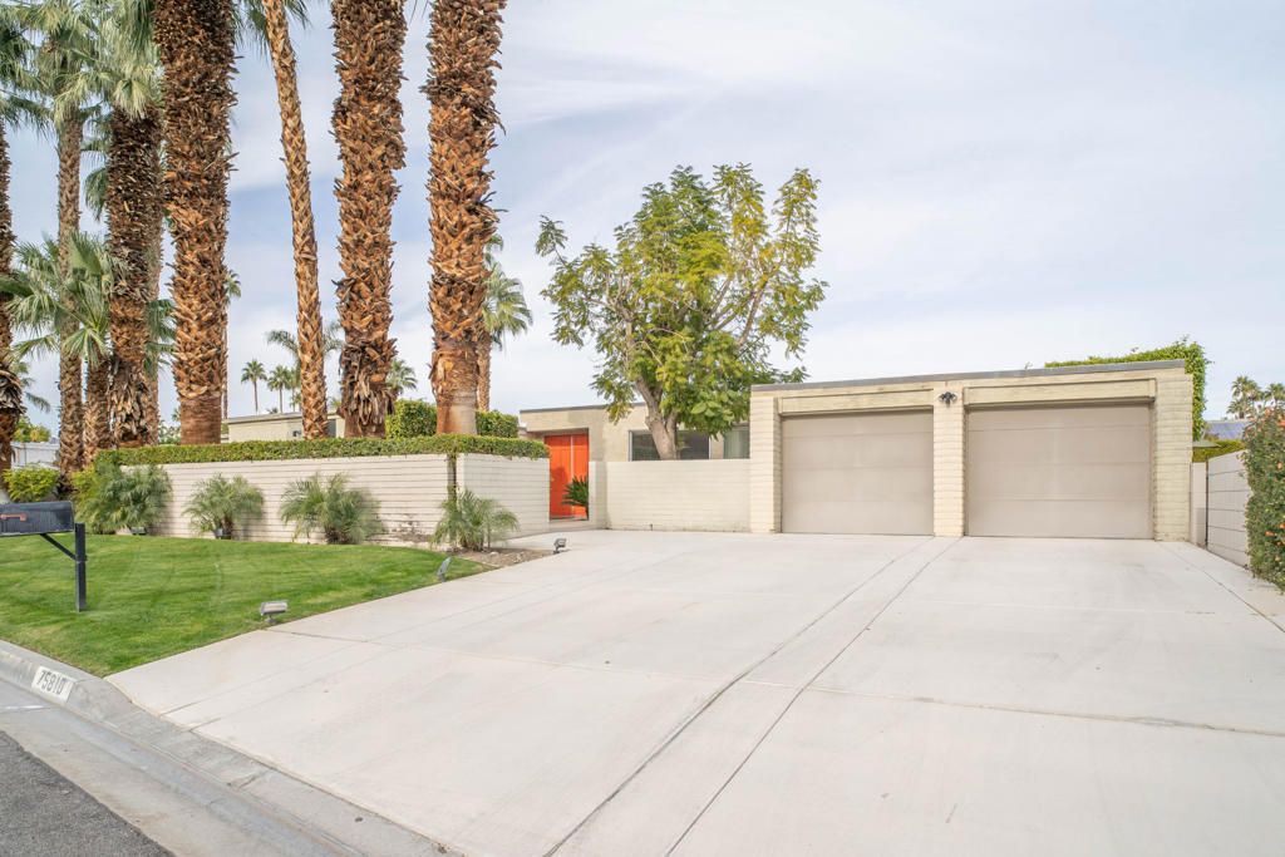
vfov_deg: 58.1
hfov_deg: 80.0
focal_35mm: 21
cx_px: 642
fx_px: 765
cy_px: 510
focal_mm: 18
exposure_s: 1/2000
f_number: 4
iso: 320
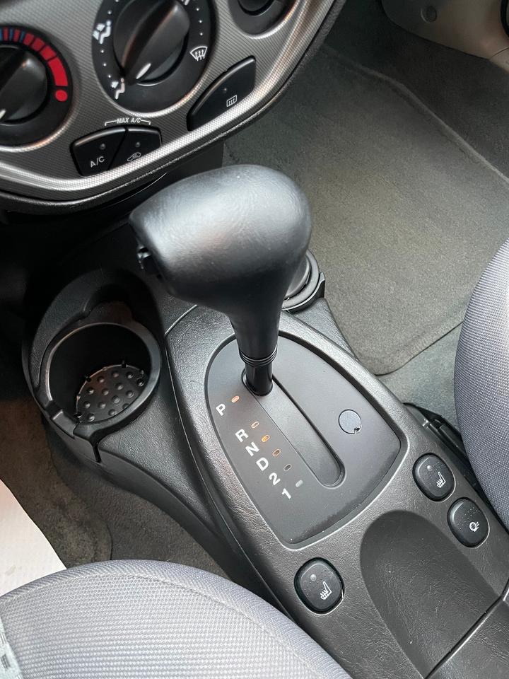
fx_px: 510
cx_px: 254
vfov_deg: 67.3
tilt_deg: -61.9
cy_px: 340
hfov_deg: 53.1
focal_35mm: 26
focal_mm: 4.2
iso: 500
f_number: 1.6
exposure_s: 1/60
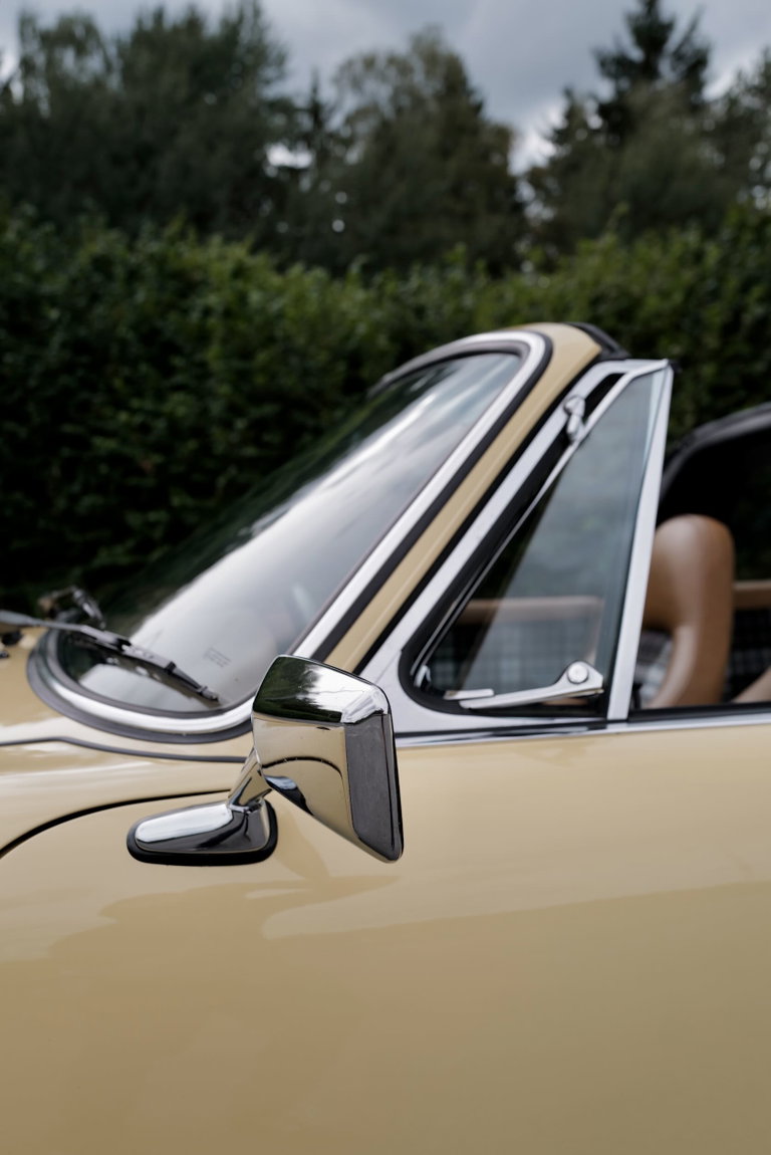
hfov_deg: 46.5
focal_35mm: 28
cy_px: 578
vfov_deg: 65.4
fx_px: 898
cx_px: 386
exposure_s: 1/200
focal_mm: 28
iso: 100
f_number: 4
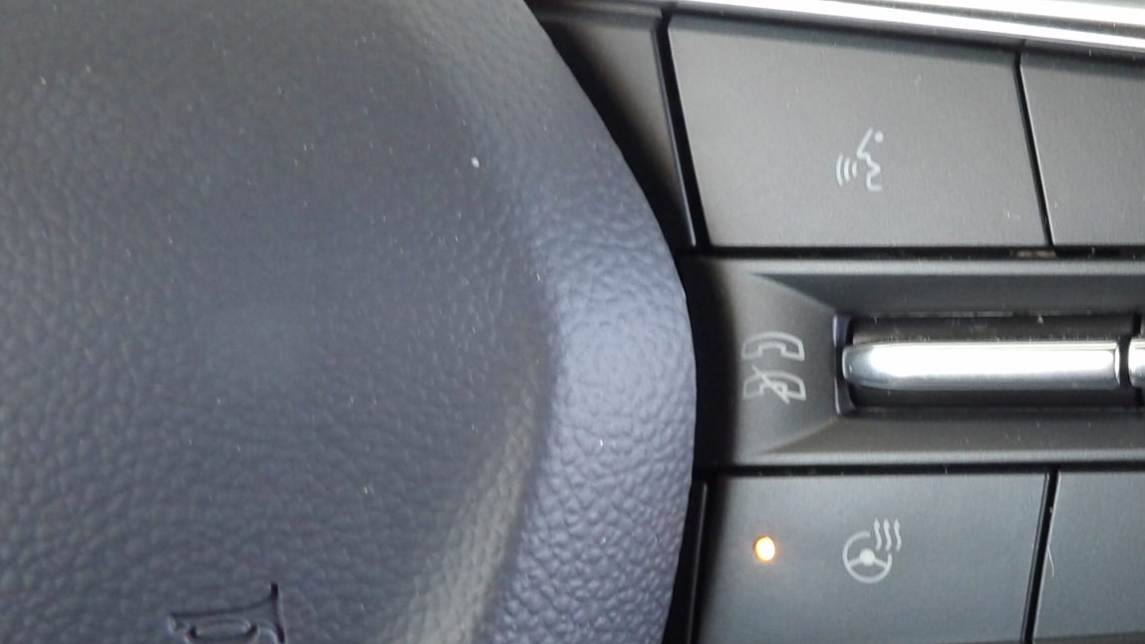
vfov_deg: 20.3
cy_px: 394
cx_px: 1044
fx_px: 1791
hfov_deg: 33.5
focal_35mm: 59
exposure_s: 1/17
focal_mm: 4.3
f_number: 3.2
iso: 221
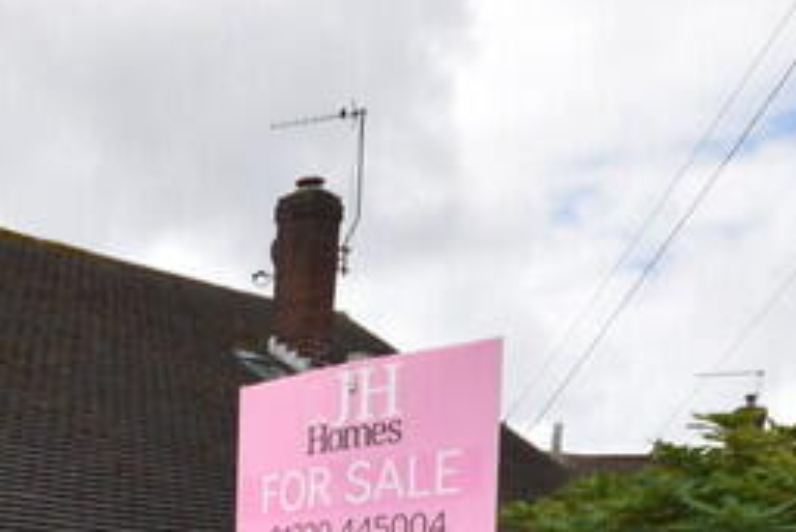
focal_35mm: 60
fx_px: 1327
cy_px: 754
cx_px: -152
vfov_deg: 20.1
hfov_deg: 29.0
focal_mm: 10
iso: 100
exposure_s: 1/250
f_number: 6.3
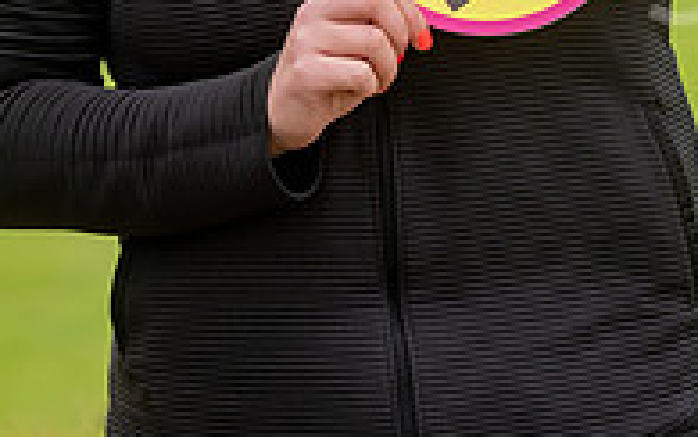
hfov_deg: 6.8
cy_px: -235
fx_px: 5880
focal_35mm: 309
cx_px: 684
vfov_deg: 4.2
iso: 320
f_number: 5
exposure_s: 1/250
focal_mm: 102
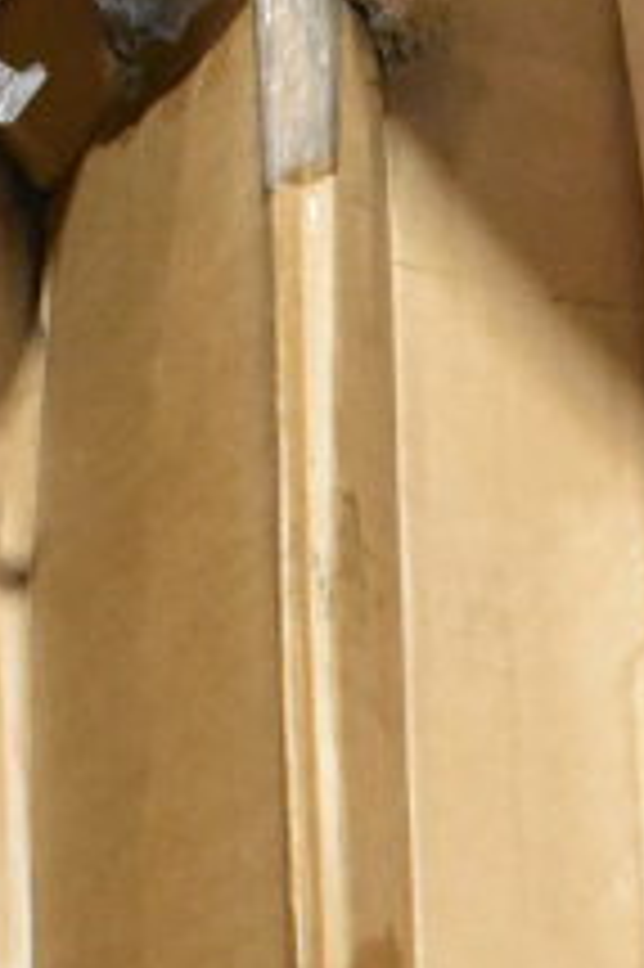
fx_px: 3091
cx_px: 707
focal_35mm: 115
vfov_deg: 15.7
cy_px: 1641
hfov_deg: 11.7
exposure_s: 1/200
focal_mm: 18
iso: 6400
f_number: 7.1
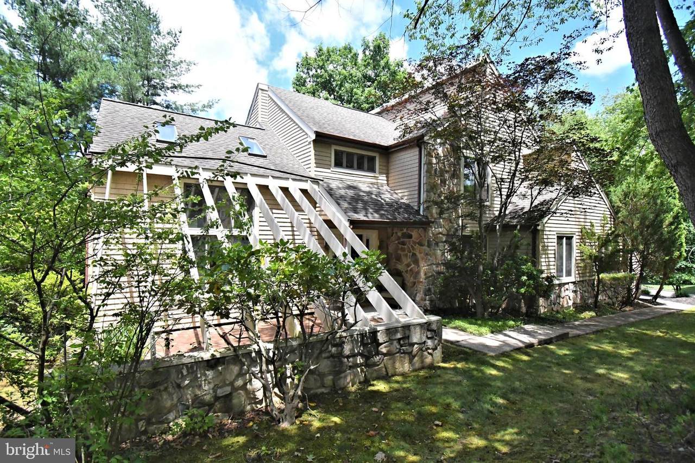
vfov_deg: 70.4
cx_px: 348
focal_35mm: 17
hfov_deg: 93.3
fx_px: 328
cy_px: 232
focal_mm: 11.5
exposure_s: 1/8000
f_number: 5.6
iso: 4000
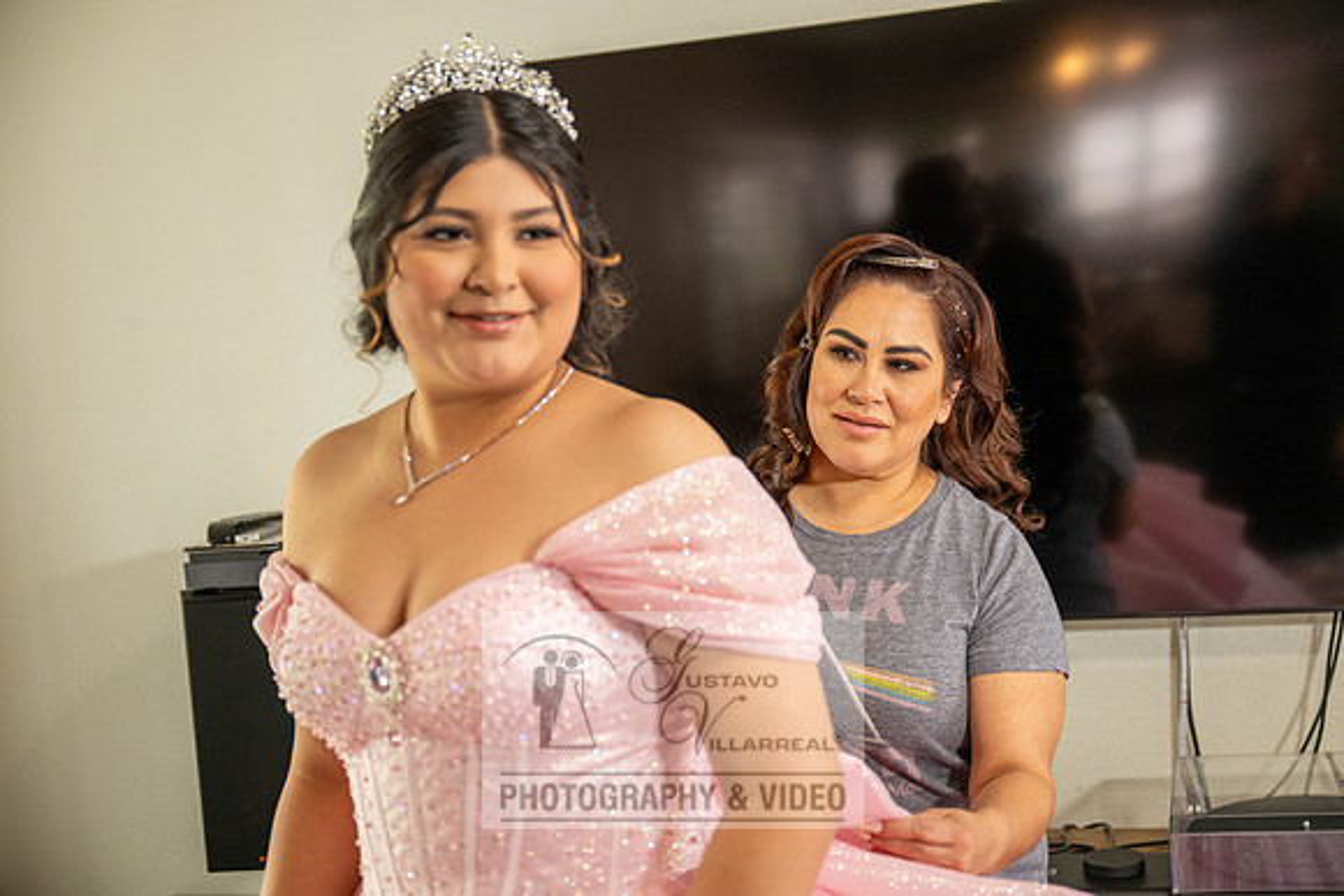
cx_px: 672
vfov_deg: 28.1
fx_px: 1792
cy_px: 448
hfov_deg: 41.1
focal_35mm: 48
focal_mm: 48
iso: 640
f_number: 2.8
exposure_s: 1/200
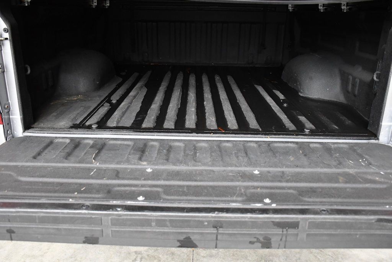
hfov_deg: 57.2
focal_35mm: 33
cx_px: 196
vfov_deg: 40.0
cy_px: 131
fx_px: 359
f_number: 3.5
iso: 2500
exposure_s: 1/1250
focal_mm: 22
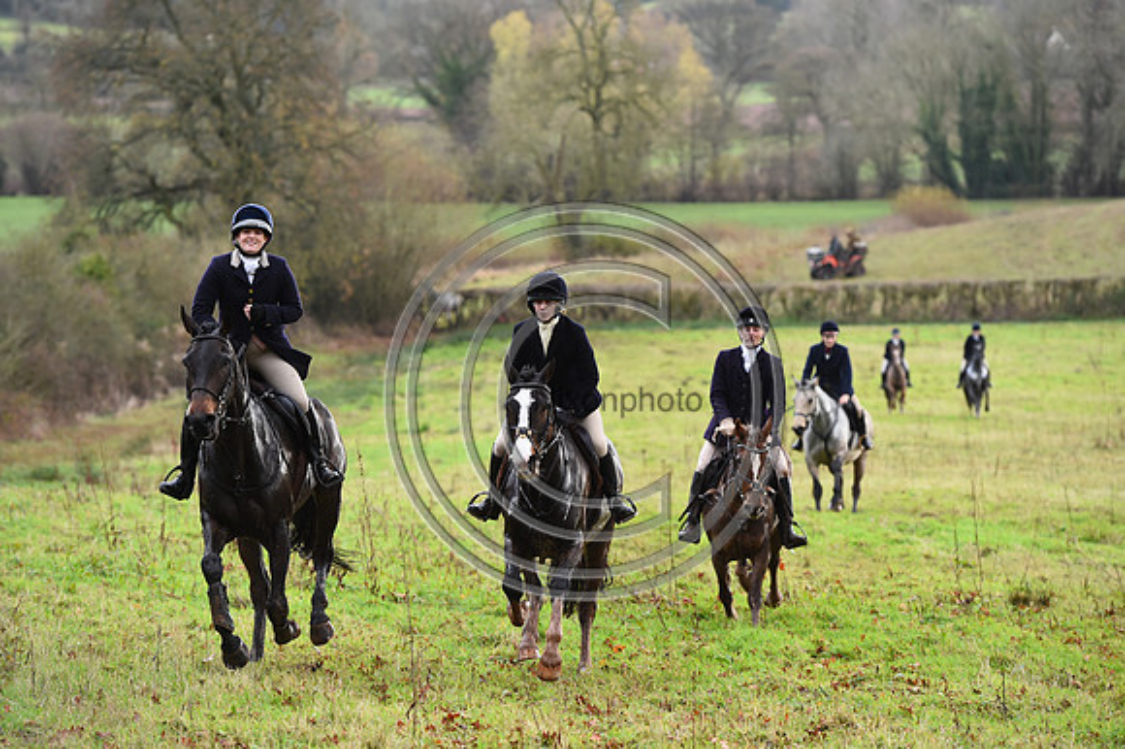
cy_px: 374
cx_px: 562
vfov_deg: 8.8
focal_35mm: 155
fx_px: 4841
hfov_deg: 13.3
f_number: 4.5
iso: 1600
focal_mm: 155
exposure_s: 1/1000
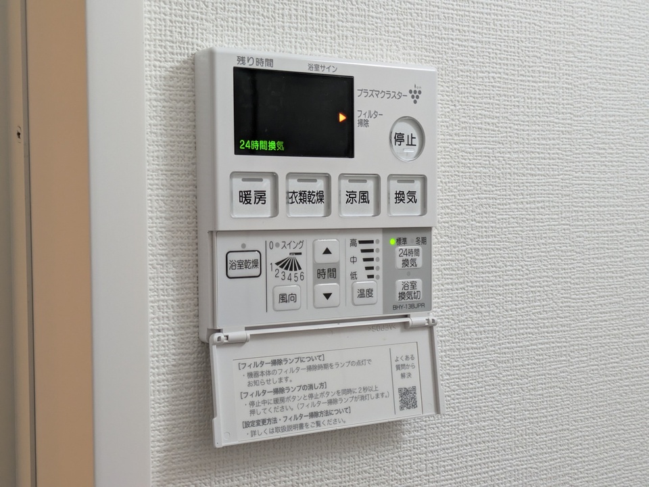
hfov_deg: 37.5
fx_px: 956
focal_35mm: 51
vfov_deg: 28.6
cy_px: 244
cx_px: 324
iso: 116
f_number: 1.89
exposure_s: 1/40
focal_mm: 5.43
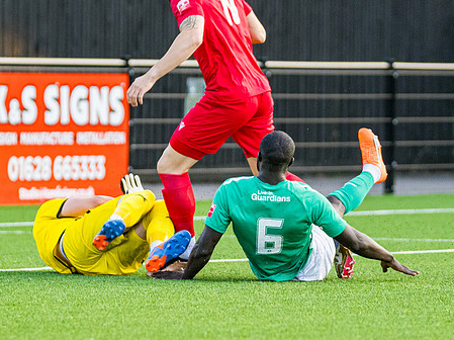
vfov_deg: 2.5
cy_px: 179
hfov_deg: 3.3
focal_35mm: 601
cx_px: 215
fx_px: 7876
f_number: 2.8
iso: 1250
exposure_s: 1/1000
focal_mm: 210
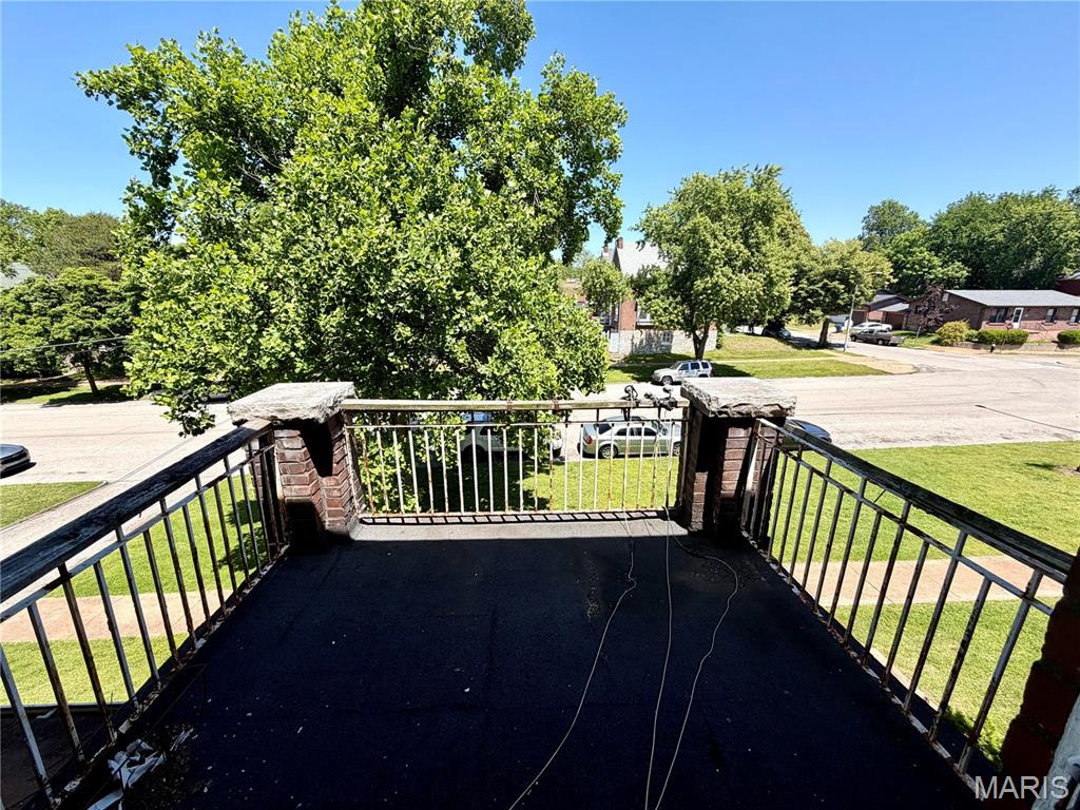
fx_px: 437
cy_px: 405
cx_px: 540
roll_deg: +0.5
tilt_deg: -14.1
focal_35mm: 14
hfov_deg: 102.1
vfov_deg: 85.7
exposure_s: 1/770
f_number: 2.2
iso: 40
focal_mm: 2.22
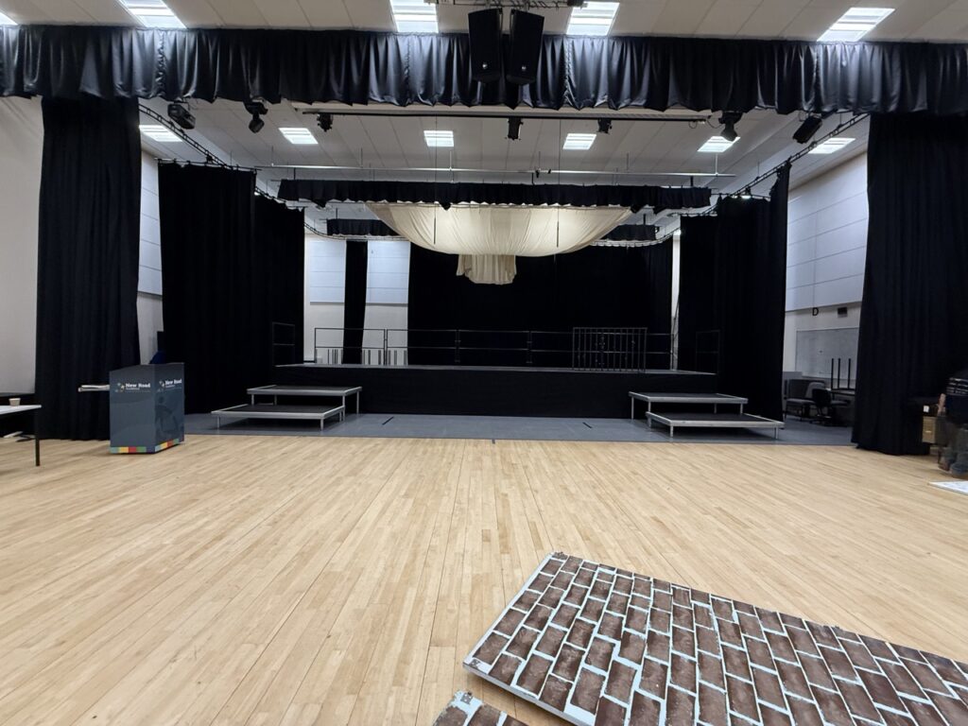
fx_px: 391
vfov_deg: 85.7
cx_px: 484
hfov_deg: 102.1
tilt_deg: -1.7
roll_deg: -1.0
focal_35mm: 14
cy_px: 363
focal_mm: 2.22
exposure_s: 1/60
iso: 400
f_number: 2.2
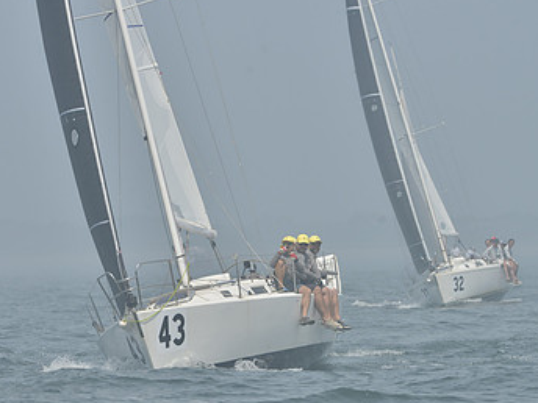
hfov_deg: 4.1
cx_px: 188
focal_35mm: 487
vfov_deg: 3.1
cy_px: 255
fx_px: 7569
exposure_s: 1/1000
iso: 280
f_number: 9
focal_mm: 300
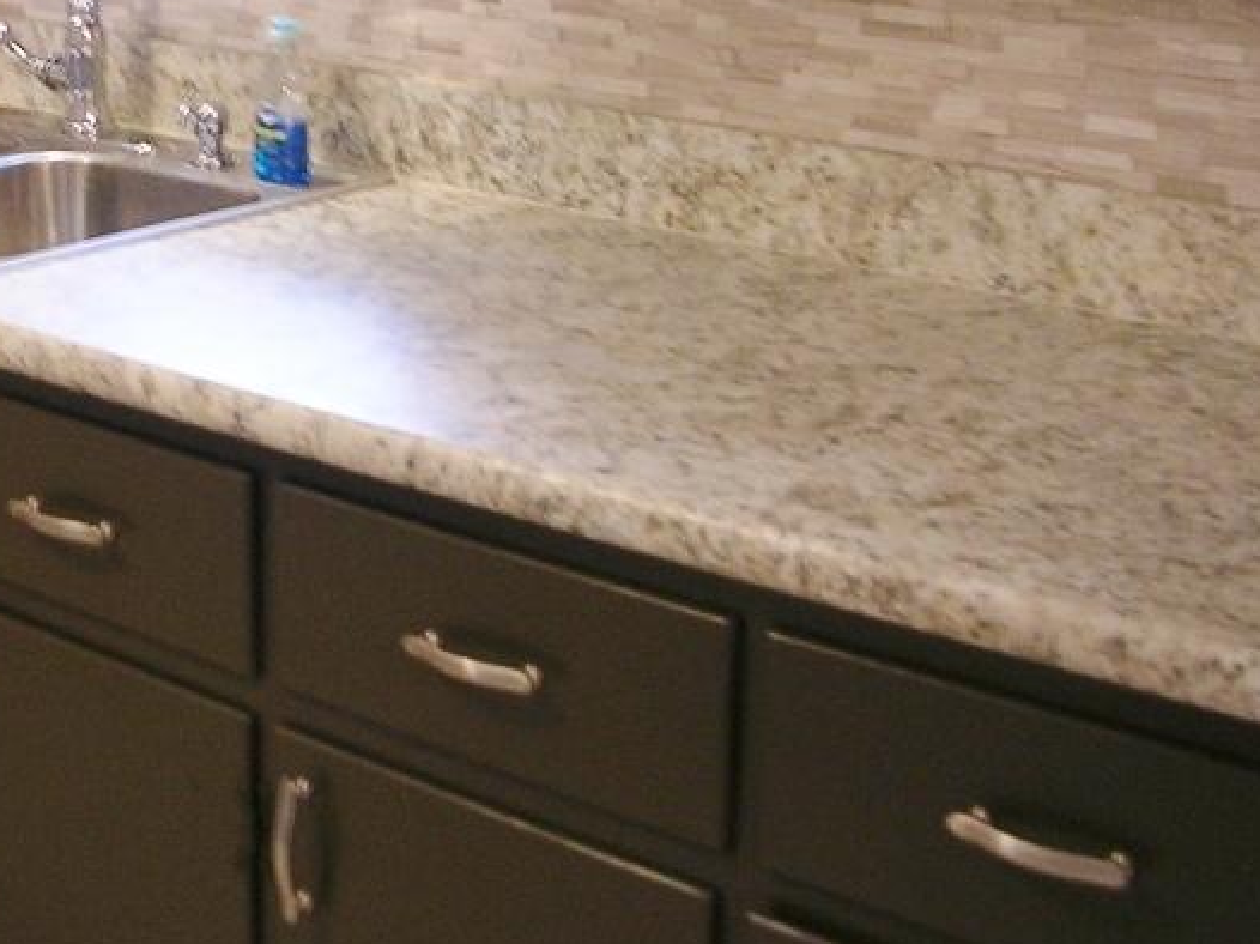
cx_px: 160
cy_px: 192
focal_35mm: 74
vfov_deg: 19.7
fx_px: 2692
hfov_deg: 25.6
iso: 54
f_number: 2.8
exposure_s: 1/4.9
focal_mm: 5.8
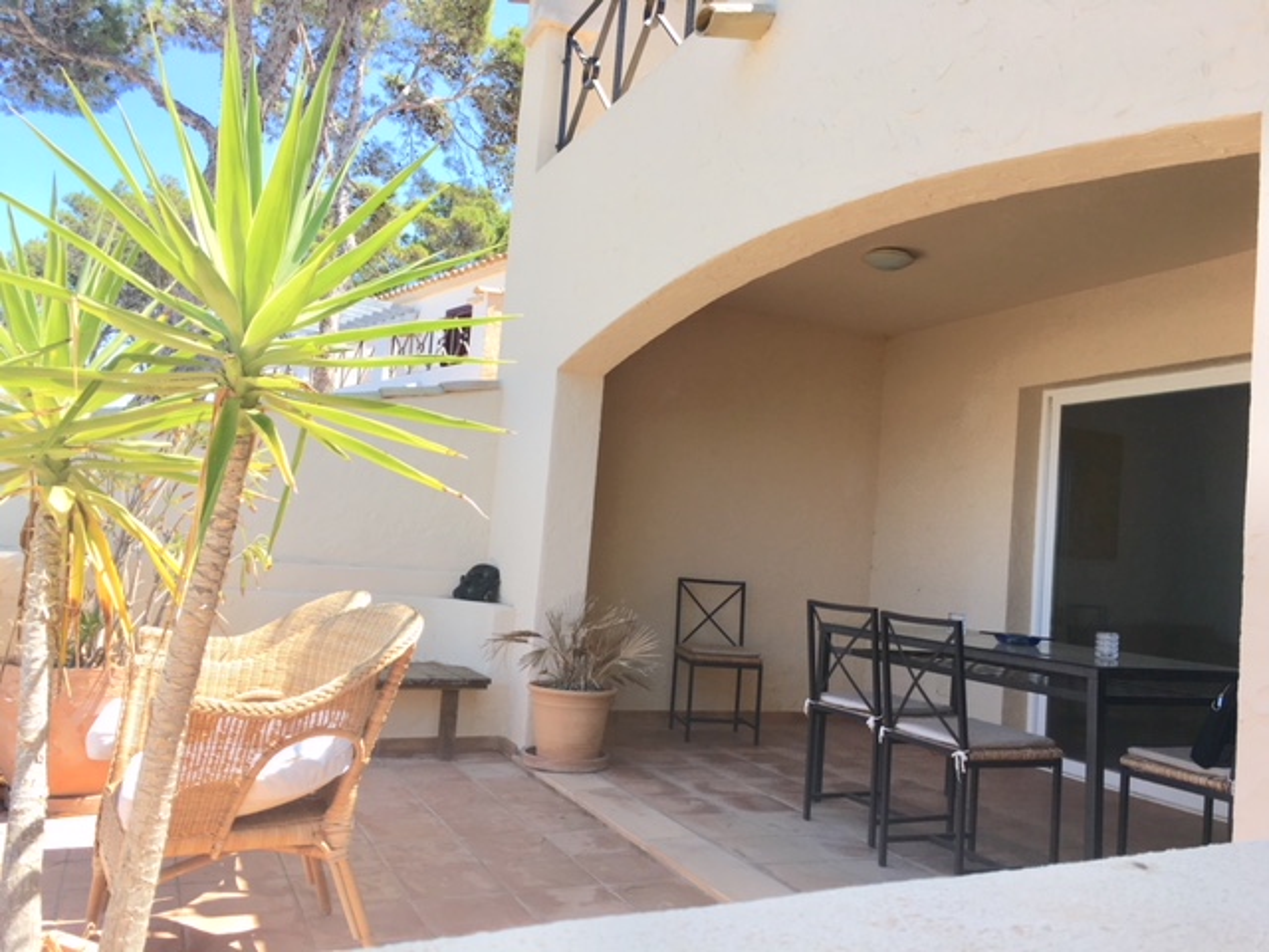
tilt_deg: +4.3
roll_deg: -4.2
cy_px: 476
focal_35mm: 29
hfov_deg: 61.7
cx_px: 634
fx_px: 1063
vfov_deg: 48.2
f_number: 2.2
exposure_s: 1/418
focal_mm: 4.15
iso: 25
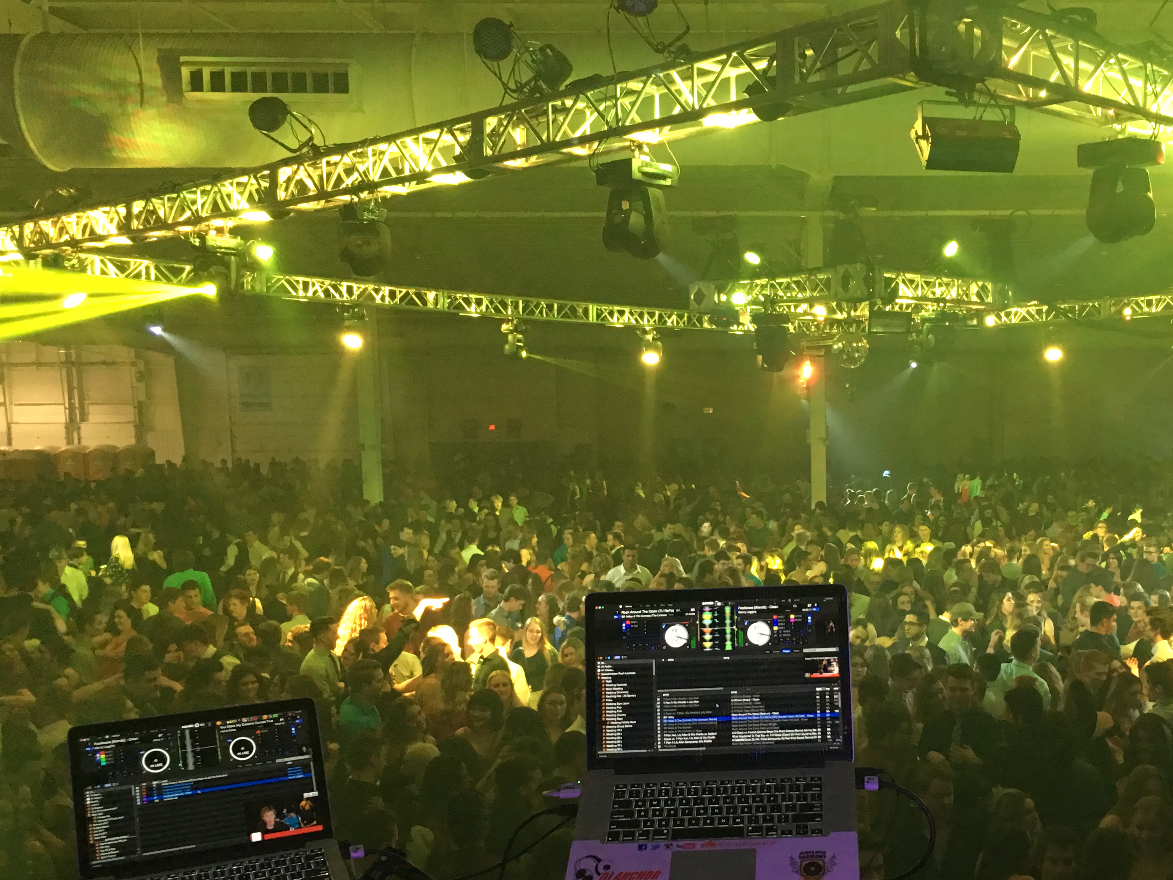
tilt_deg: -5.3
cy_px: 552
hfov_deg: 43.8
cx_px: 832
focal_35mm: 42
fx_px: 1423
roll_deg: +0.2
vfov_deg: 34.2
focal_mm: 4.15
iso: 80
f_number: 2.2
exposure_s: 1/10
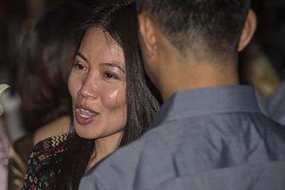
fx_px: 2984
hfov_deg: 5.5
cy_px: 102
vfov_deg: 3.6
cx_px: -10
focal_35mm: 377
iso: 400
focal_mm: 165
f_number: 4.5
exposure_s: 1/60
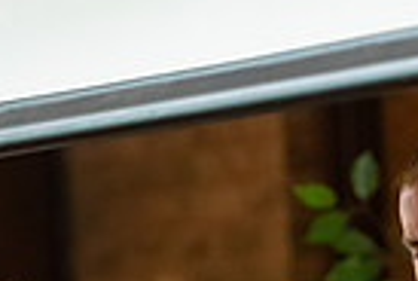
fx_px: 8367
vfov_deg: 1.9
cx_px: 384
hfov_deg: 2.9
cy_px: 545
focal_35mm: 719
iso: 3200
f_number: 2.8
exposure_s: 1/125
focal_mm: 170
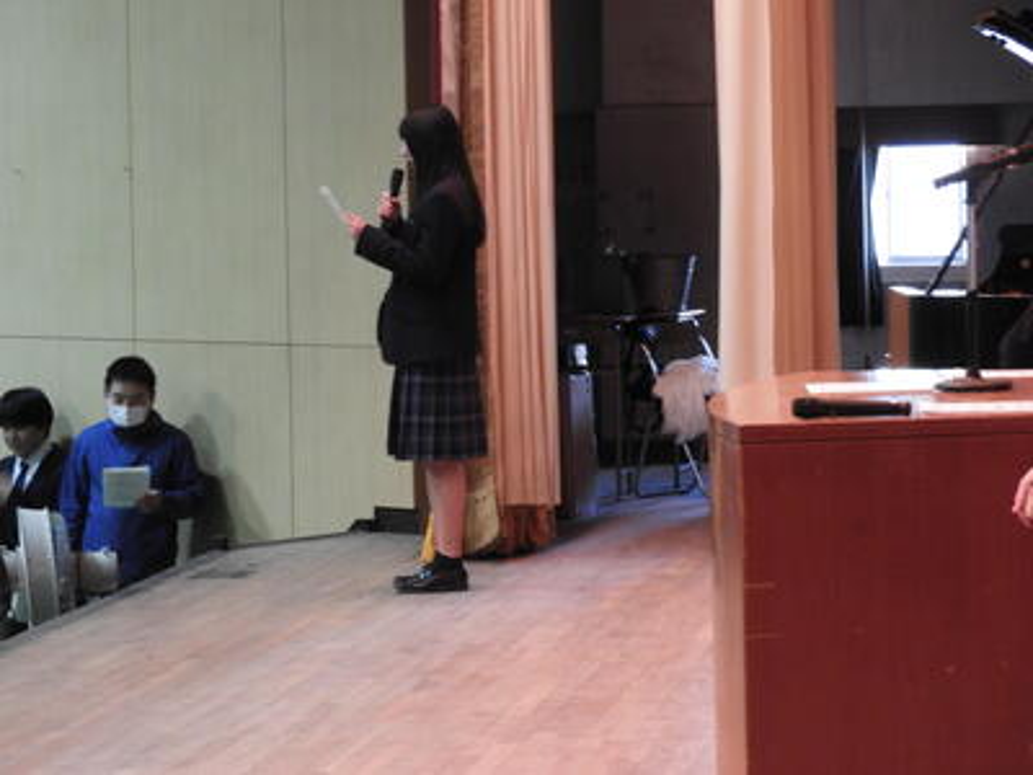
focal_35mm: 125
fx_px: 3730
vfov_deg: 11.9
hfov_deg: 15.8
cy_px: 388
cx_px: 516
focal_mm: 22.4
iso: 450
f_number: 5
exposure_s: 1/15
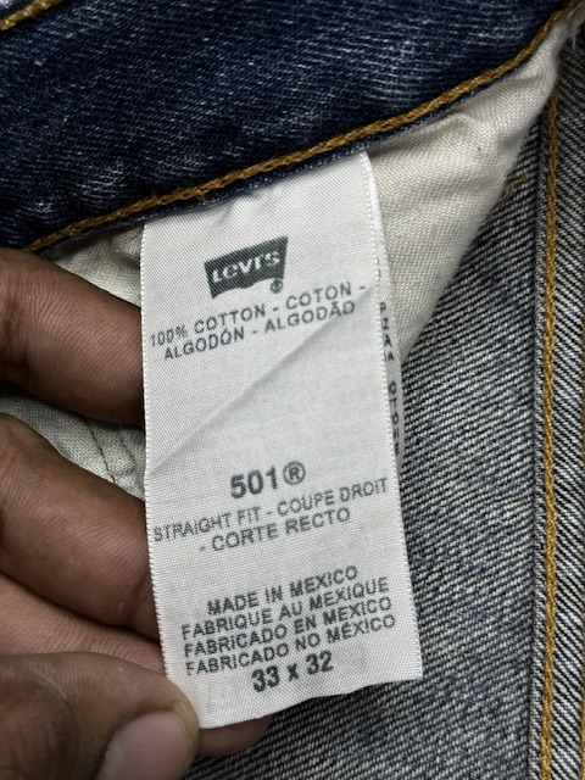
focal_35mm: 48
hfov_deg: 30.3
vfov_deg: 39.7
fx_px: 1082
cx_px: 292
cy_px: 390
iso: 50
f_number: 1.78
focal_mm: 6.76
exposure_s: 1/195
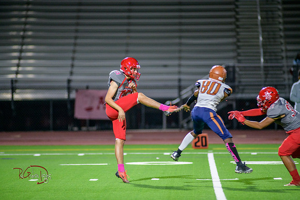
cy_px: 100
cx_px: 150
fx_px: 2500
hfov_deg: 6.9
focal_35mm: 300
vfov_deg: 4.6
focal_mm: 300
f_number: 2.8
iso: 2000
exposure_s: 1/500
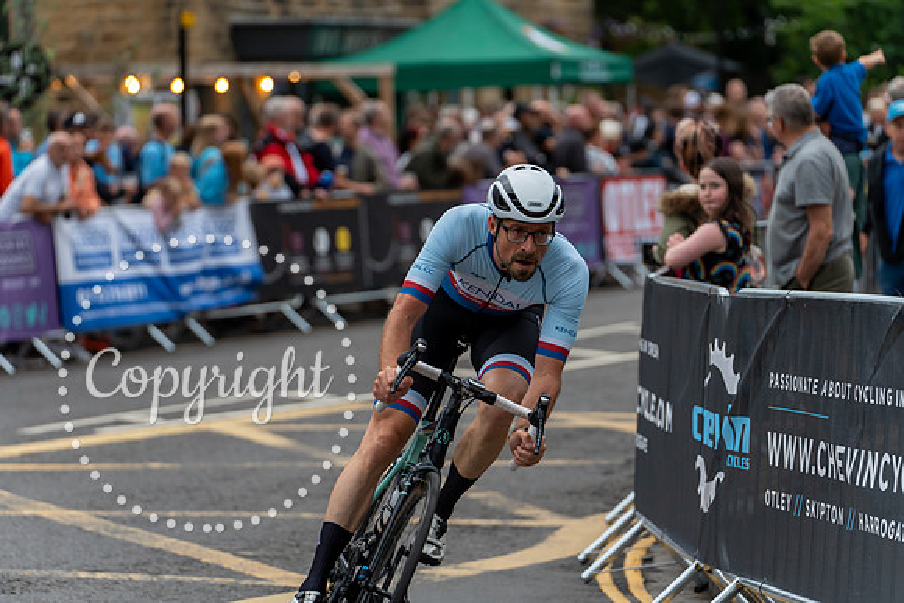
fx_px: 3818
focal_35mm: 152
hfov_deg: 13.5
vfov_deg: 9.0
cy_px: 302
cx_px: 452
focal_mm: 152
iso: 500
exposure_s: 1/800
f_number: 3.5
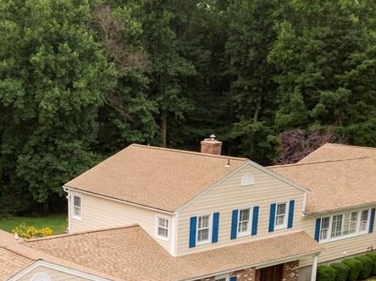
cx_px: 102
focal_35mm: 60
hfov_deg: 31.7
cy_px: 274
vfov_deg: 23.5
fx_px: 651
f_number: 2.2
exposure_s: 1/120
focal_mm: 4.73
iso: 100
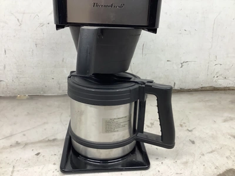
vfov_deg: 45.4
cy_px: 88
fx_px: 210
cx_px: 118
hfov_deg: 58.4
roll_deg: -1.7
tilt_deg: -19.2
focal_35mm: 31
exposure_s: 1/60
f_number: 2.4
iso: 64
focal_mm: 3.3
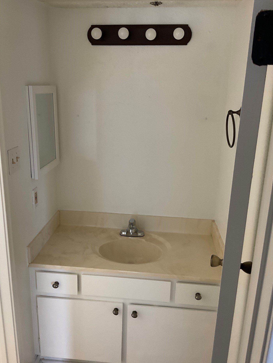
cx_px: 124
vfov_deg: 56.8
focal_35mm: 32
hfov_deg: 44.1
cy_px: 180
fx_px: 336
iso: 125
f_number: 1.8
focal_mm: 3
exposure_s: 1/60
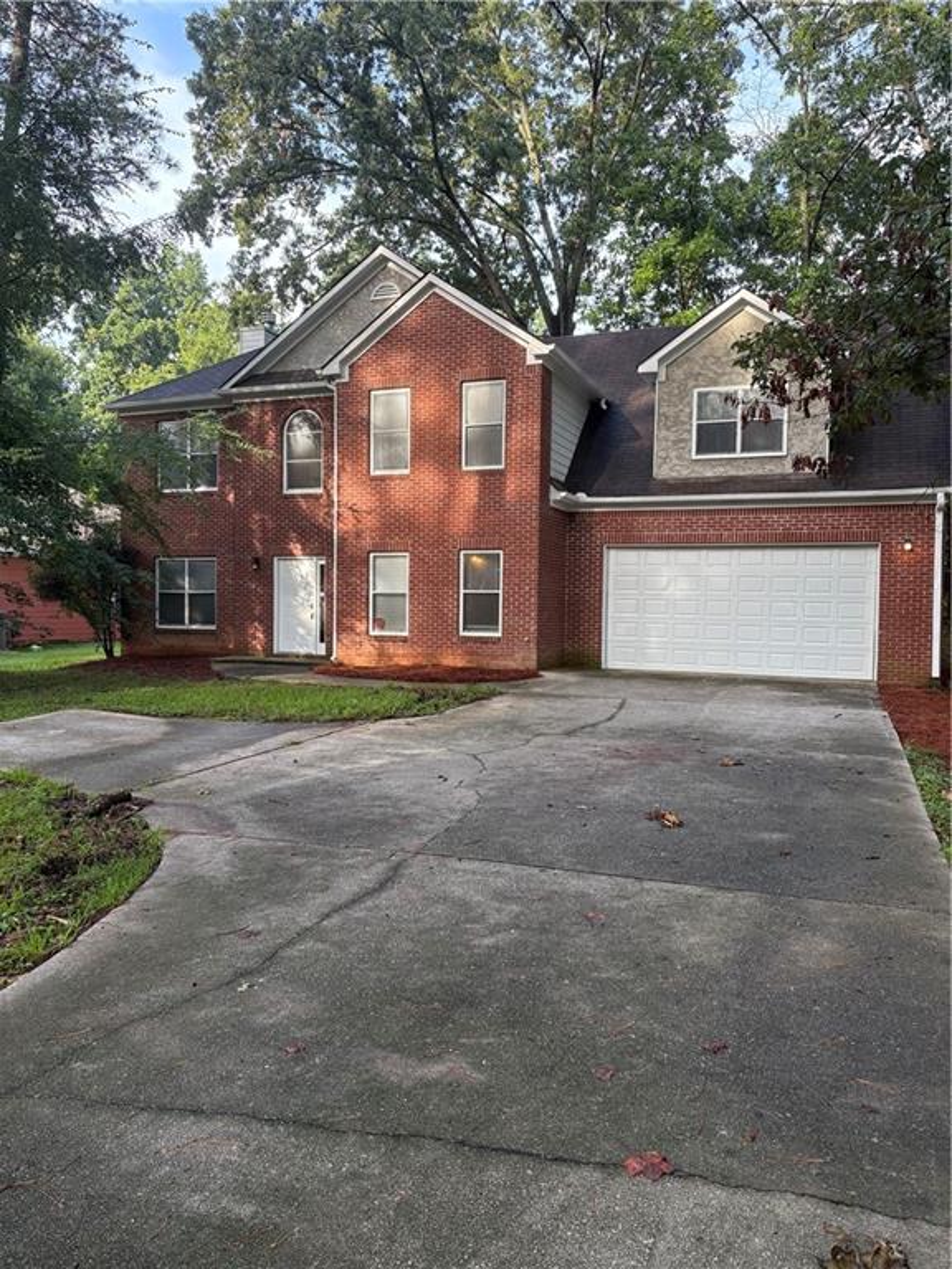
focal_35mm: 26
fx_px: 953
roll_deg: -1.1
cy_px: 634
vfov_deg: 67.3
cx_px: 476
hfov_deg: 53.1
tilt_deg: -0.7
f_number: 1.6
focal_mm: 5.96
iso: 64
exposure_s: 1/242
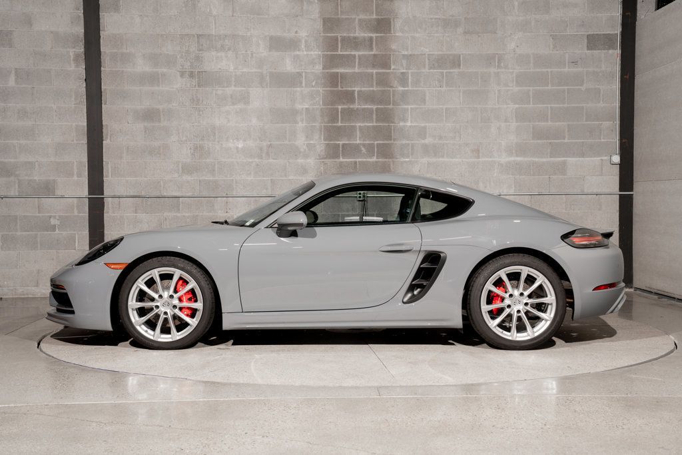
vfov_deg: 26.8
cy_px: 221
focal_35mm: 50
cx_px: 350
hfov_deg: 39.3
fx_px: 955
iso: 250
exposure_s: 1/60
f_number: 6.3
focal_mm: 49
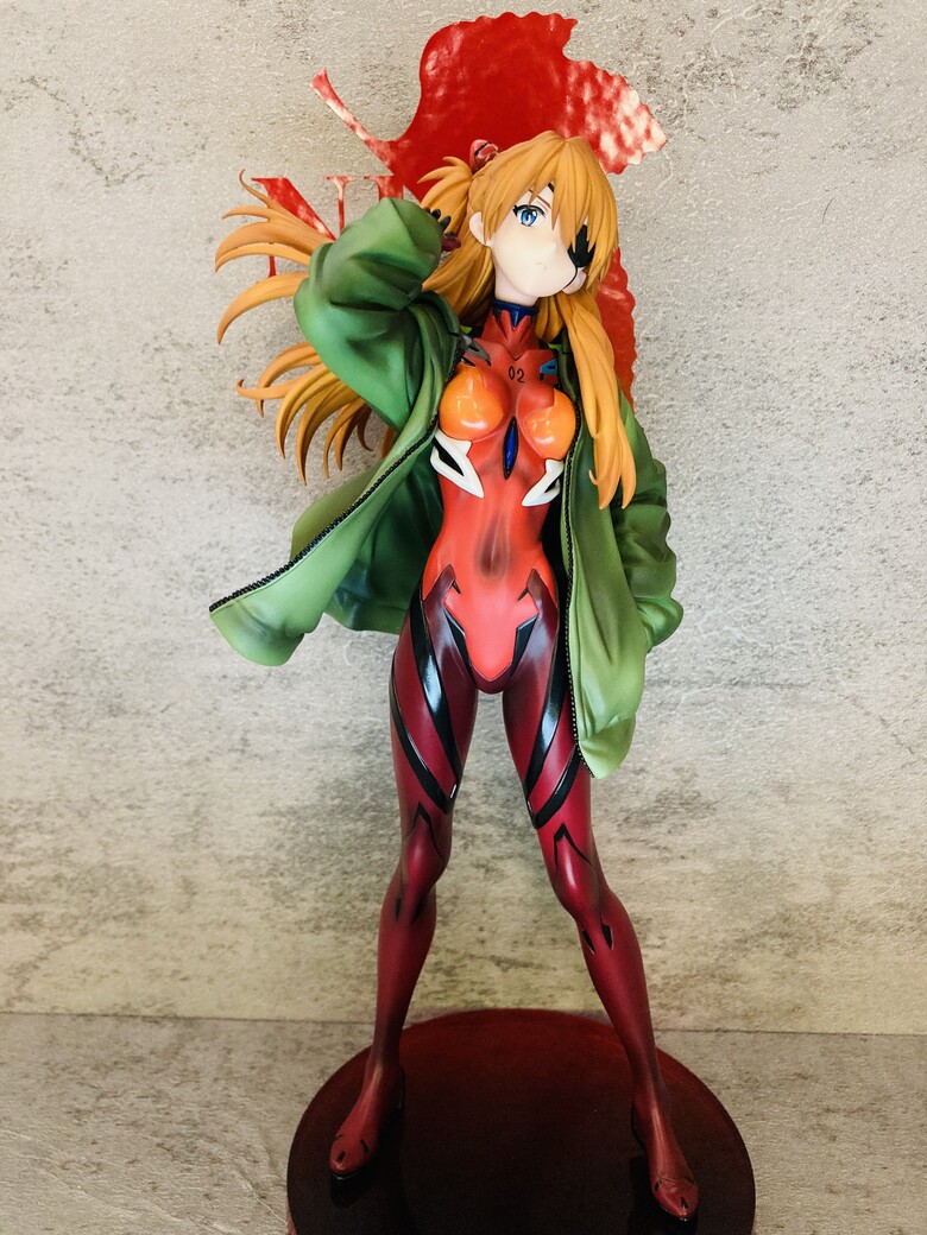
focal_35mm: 28
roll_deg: -0.7
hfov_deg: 49.7
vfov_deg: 63.4
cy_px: 618
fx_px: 1000
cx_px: 464
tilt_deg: -11.7
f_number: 1.8
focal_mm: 3.99
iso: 250
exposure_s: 1/40
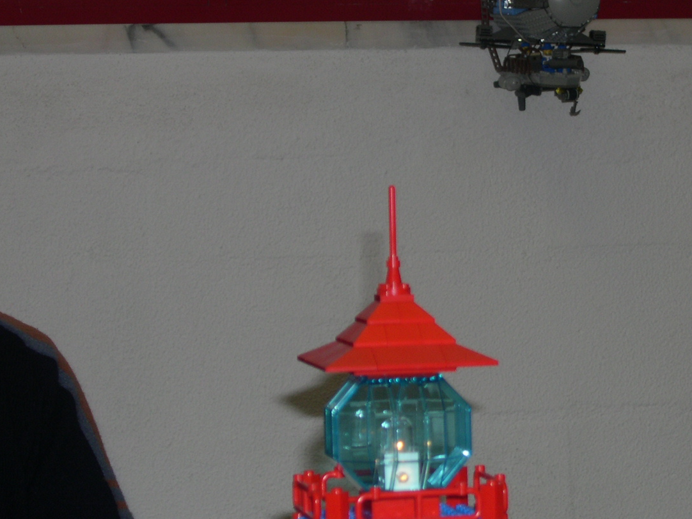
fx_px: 2719
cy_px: 221
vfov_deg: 10.9
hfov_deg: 14.5
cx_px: 469
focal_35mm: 136
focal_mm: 19.5
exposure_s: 1/60
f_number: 4.5
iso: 110
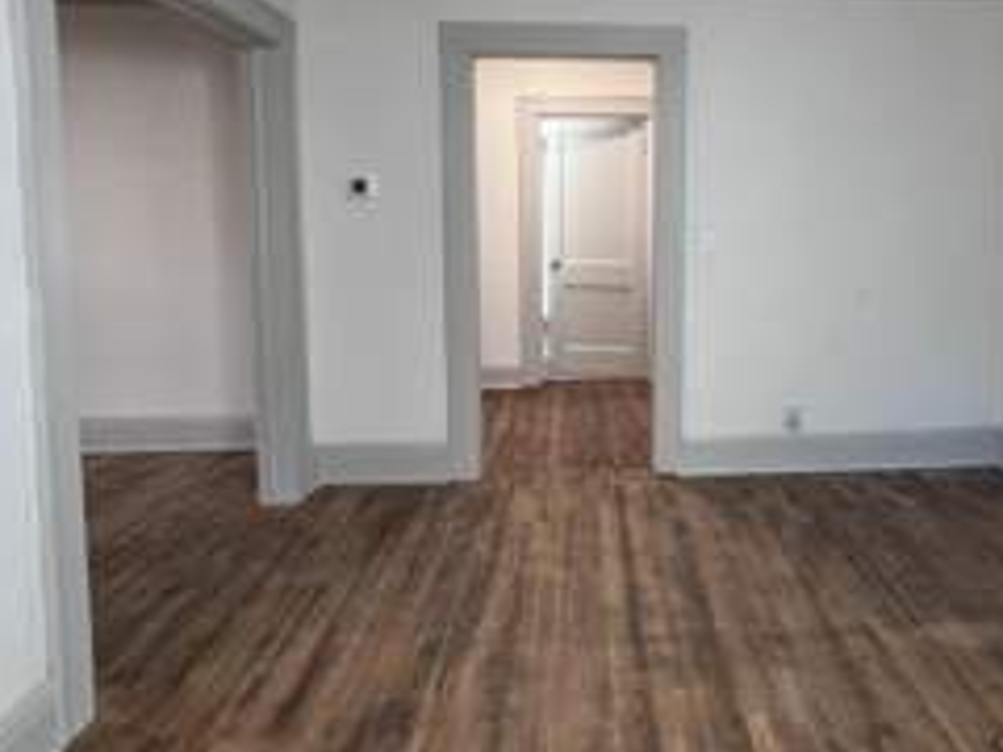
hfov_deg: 65.9
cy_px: 269
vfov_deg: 52.3
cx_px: 648
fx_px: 753
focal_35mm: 26
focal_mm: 1.57
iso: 125
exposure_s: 1/60
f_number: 1.8
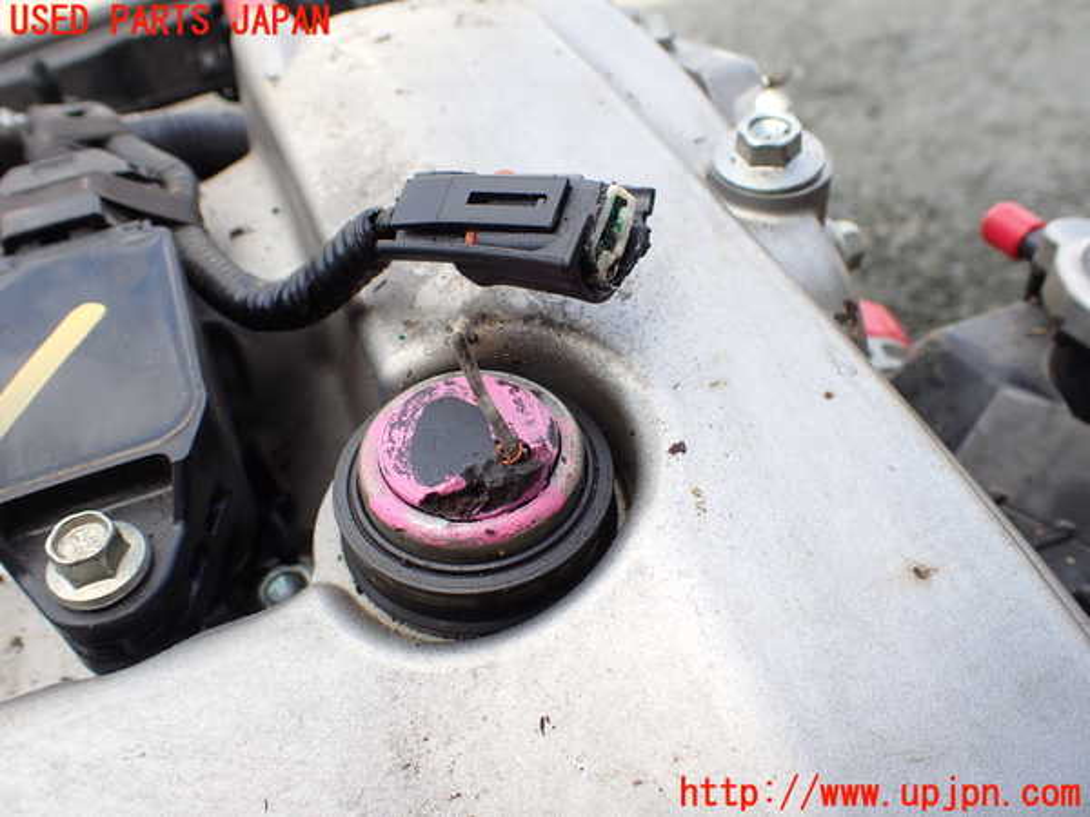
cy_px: 408
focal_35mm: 30
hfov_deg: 60.0
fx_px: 945
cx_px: 545
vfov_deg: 46.8
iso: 100
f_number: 3.2
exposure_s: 1/250
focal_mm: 5.4
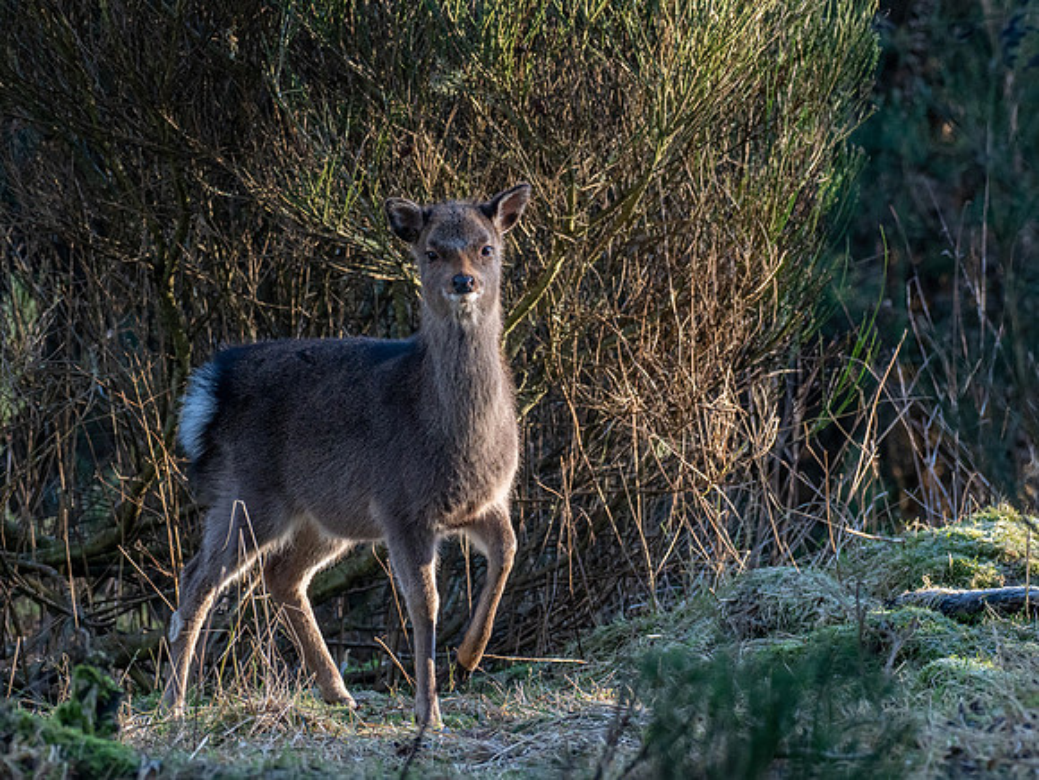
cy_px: 285
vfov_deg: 2.0
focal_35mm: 762
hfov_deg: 2.6
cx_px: 465
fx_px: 22882
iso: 800
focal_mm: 300
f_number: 4.5
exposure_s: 1/500
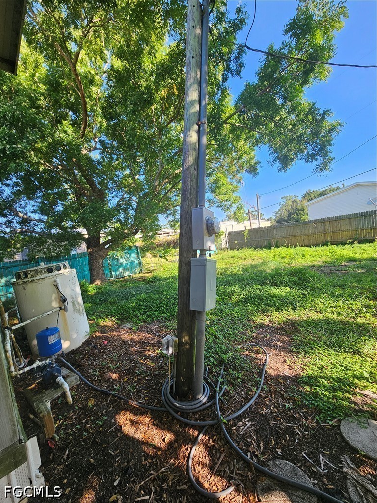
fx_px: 189
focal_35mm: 13
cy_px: 252
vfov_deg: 106.2
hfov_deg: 89.9
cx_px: 188
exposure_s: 1/310
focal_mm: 2.2
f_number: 2.2
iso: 50
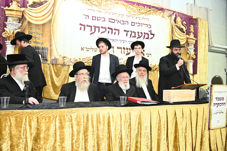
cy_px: 76
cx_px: 114
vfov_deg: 53.1
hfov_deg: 73.8
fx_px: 151
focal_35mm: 24
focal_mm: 24
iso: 1600
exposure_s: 1/200
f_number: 4
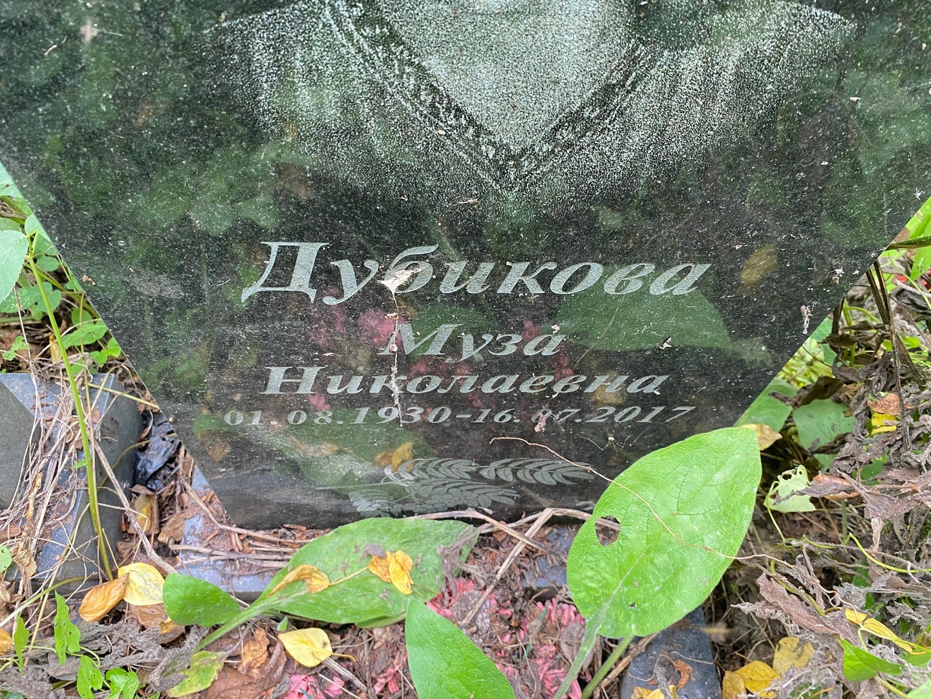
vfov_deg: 53.1
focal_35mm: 26
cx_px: 466
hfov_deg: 67.3
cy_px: 350
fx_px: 699
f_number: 1.8
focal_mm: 4.25
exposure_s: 1/60
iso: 125
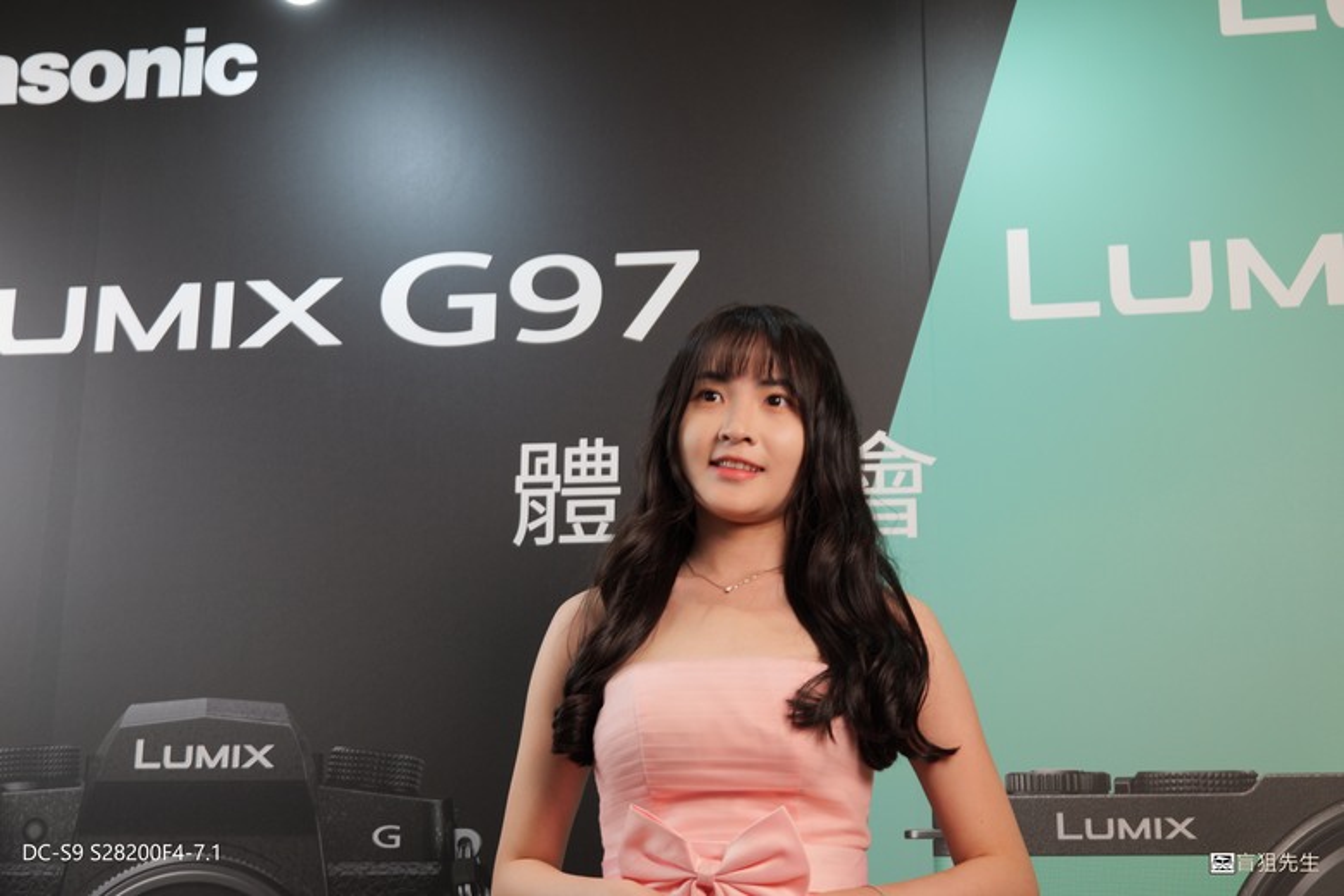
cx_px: 672
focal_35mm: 48
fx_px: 1792
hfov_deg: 41.1
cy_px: 448
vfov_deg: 28.1
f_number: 4.9
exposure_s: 1/60
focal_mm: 48
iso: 320
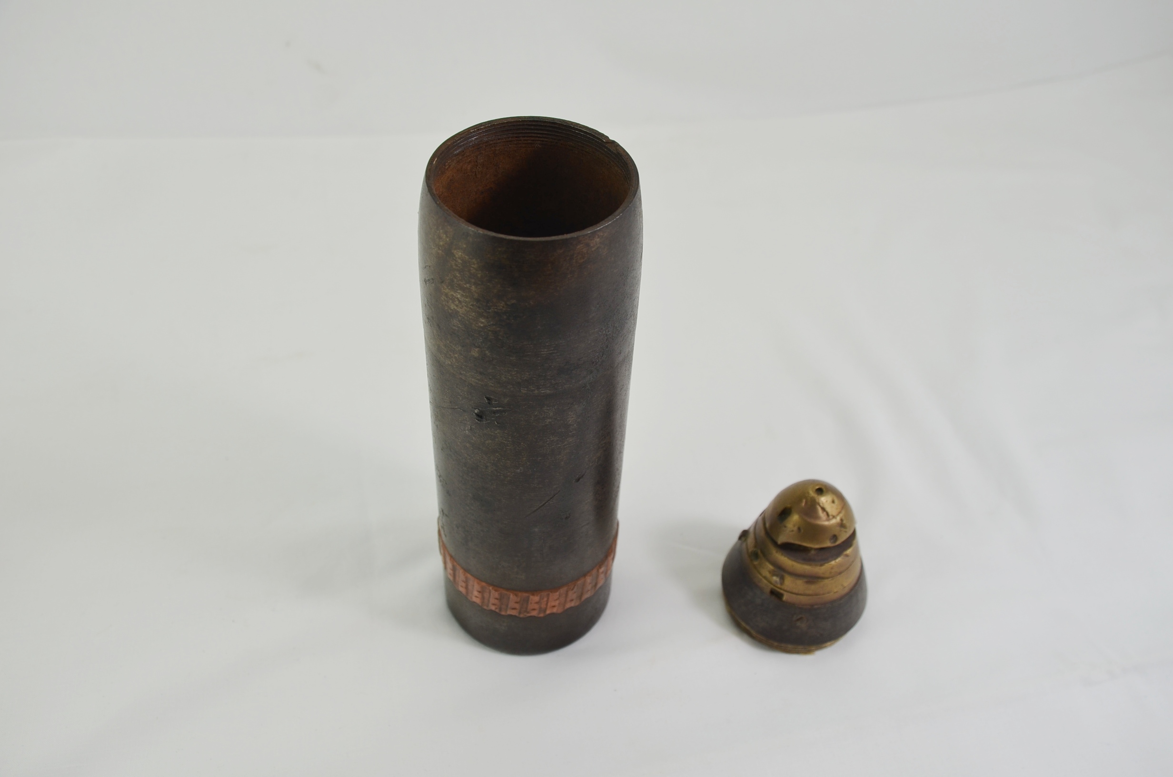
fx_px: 1171
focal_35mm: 36
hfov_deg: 53.2
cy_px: 388
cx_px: 586
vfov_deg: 36.7
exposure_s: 1/125
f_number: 5.6
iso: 200
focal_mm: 24
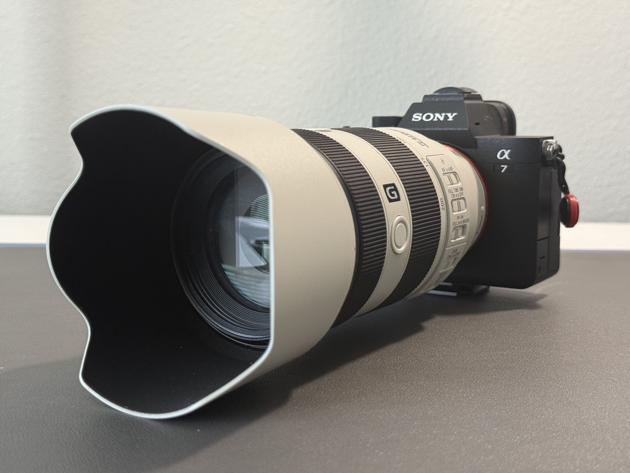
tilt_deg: -9.1
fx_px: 874
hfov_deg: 39.7
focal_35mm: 48
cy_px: 236
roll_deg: -0.7
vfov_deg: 30.3
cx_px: 315
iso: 160
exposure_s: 1/60
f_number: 1.78
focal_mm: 6.76
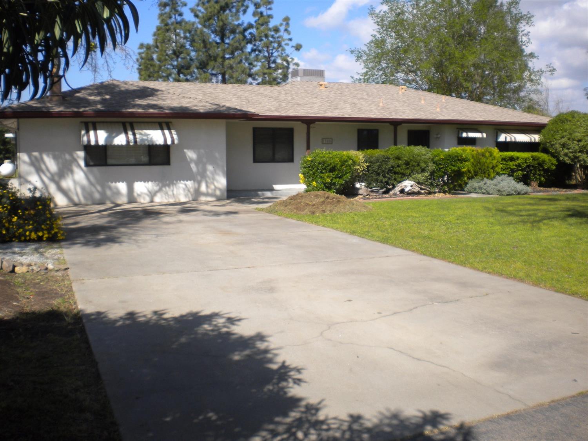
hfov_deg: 52.6
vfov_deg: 40.7
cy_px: 220
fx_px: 594
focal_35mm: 35
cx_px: 294
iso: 80
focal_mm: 6.3
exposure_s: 1/563
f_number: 4.6
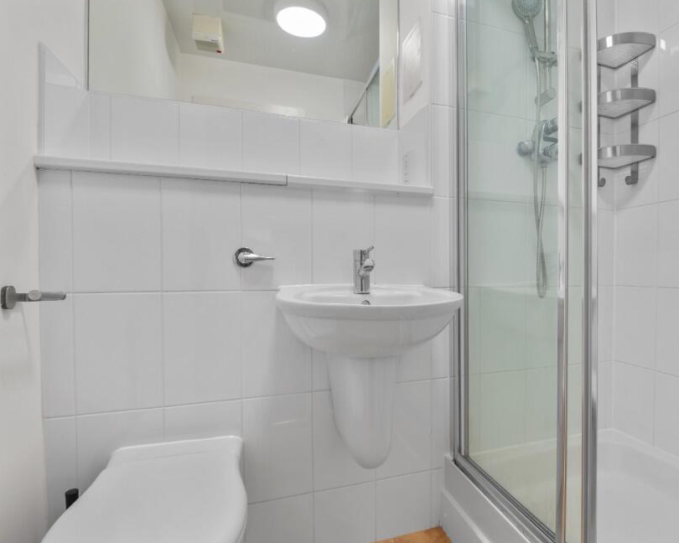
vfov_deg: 70.8
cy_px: 265
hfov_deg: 82.0
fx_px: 382
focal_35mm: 19
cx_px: 417
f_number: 9
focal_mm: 16
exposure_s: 1/15
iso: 250
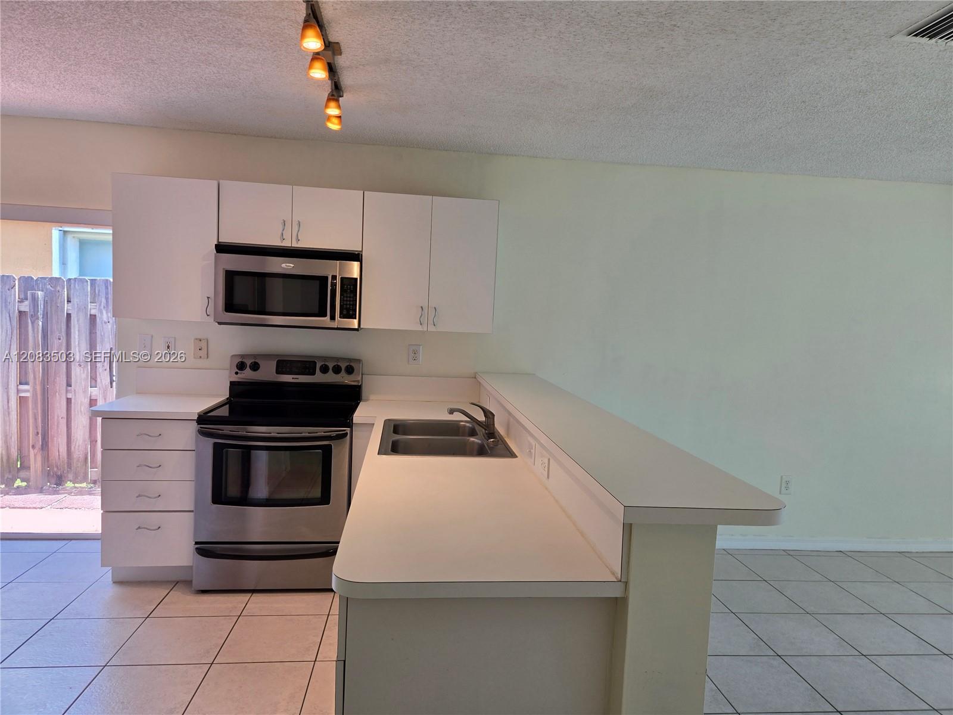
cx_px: 476
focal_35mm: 23
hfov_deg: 73.9
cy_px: 358
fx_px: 633
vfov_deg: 58.9
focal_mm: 5.4
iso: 50
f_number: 1.8
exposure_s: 1/120
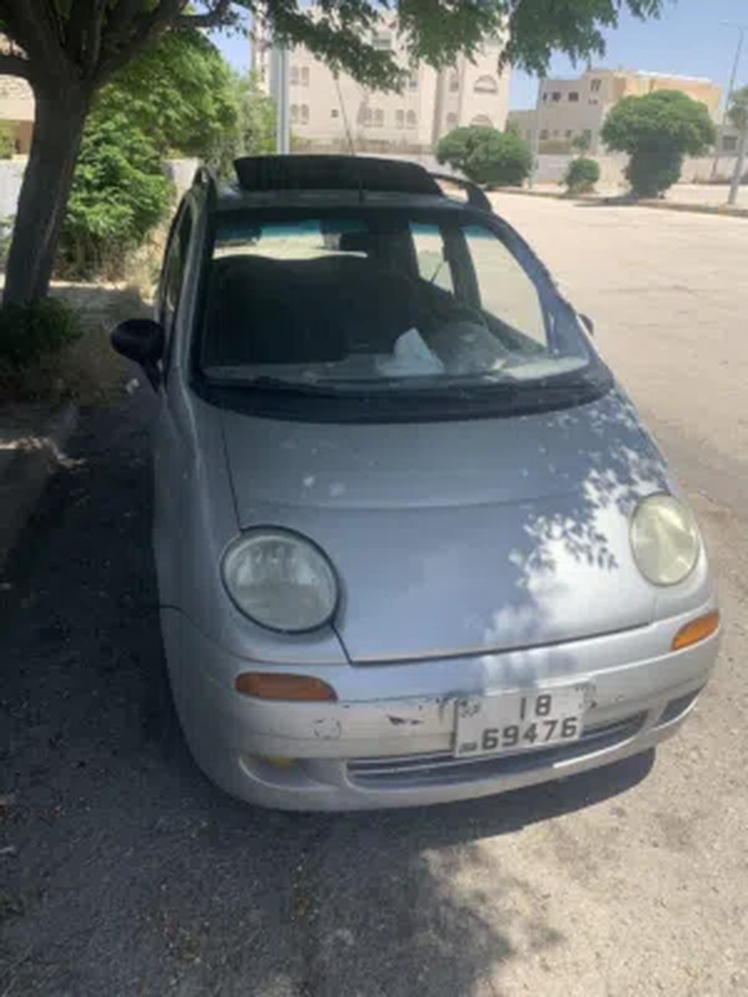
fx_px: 749
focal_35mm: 26
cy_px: 498
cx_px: 374
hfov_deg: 53.1
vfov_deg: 67.3
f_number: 1.8
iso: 25
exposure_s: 1/1585
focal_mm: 4.25
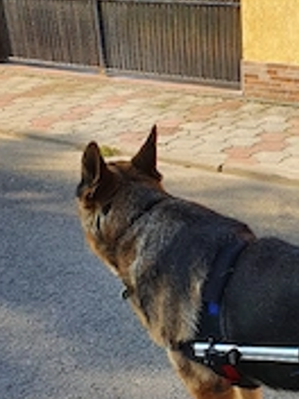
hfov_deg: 23.3
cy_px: 311
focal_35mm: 59
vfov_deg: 32.0
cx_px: 331
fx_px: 679
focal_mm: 4.32
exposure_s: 1/1000
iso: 50
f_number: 2.4
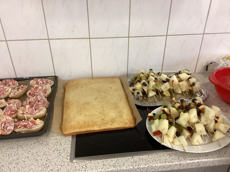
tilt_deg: -31.5
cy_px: 86
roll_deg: -2.8
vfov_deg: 45.4
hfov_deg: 58.4
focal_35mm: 31
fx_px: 206
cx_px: 115
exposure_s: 1/60
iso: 250
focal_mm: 3.3
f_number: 2.4
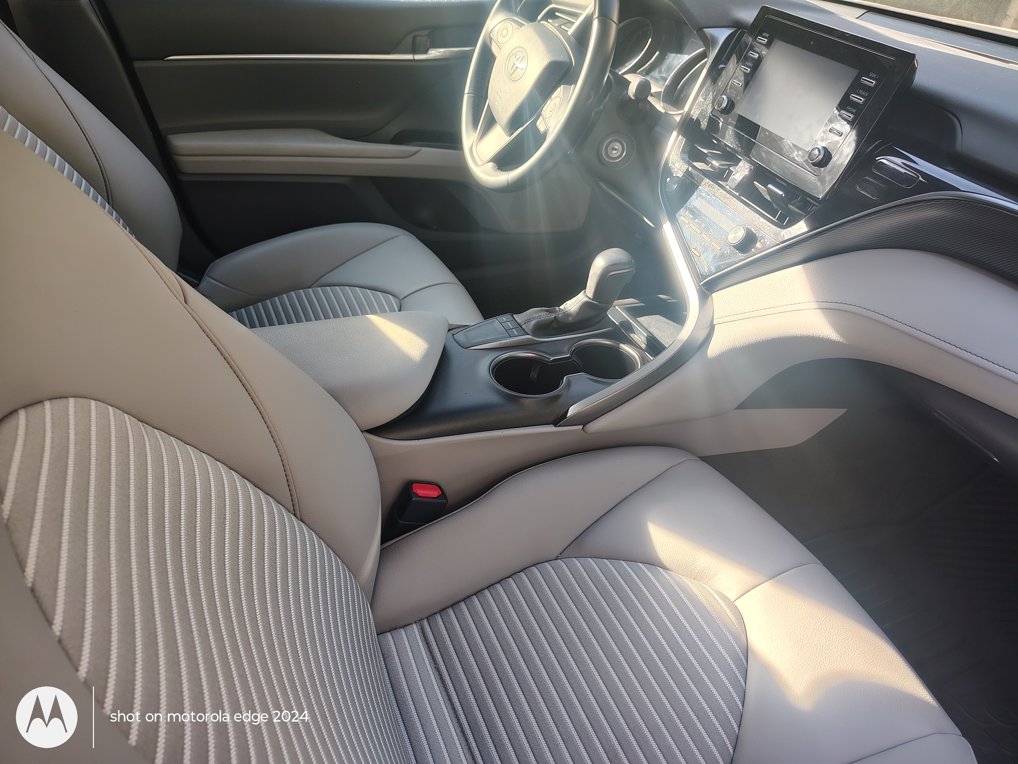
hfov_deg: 71.6
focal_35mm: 24
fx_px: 706
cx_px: 509
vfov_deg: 56.8
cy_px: 382
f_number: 1.8
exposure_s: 1/120
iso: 221
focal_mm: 5.56
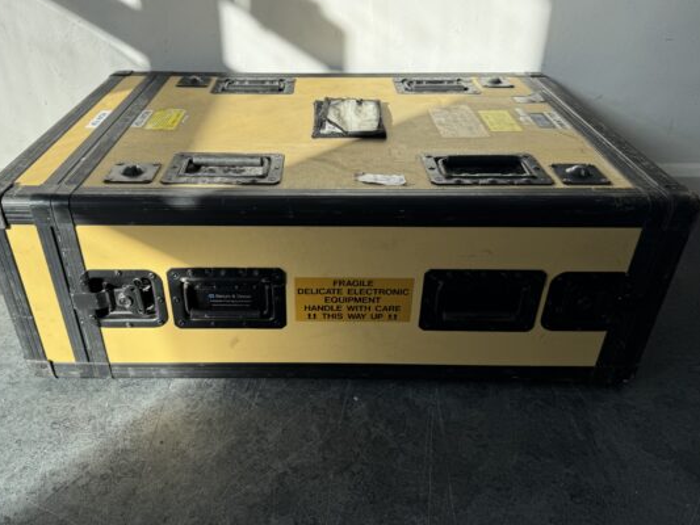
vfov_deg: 51.3
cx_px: 315
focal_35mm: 27
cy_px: 232
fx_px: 546
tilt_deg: -30.4
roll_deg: +0.2
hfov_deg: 65.2
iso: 80
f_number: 1.78
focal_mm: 6.76
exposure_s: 1/1560
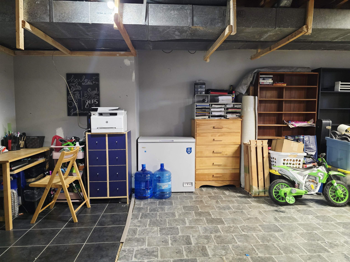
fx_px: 233
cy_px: 131
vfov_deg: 58.9
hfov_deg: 73.9
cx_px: 175
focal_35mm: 23
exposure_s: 1/60.2
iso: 800
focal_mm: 6.3
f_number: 1.7
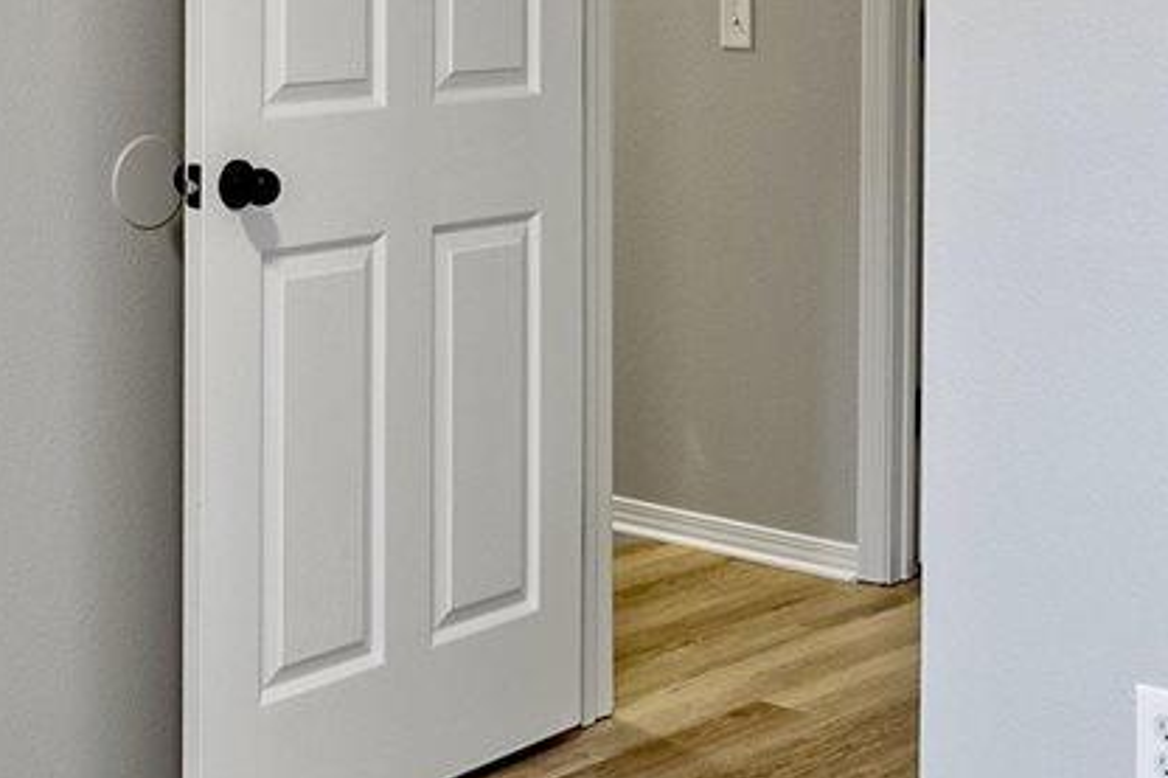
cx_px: 458
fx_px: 2238
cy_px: 72
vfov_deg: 19.3
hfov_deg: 29.2
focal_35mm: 69
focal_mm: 14
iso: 320
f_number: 4
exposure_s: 1/6
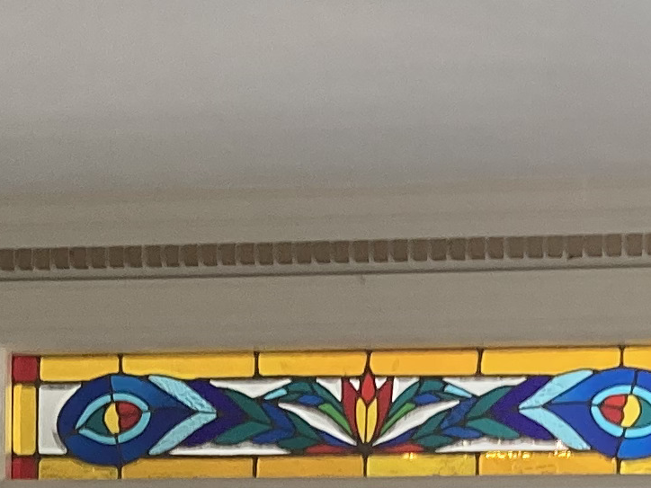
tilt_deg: -7.5
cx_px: 123
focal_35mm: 156
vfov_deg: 8.5
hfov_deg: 12.6
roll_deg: -1.7
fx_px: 2934
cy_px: 1273
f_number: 1.8
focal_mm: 3.99
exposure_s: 1/60
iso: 50
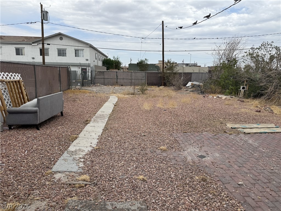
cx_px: 140
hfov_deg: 71.6
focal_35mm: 24
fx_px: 195
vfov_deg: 56.8
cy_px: 106
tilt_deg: -11.3
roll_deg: -2.2
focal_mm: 6.76
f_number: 1.78
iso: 80
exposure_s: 1/3425
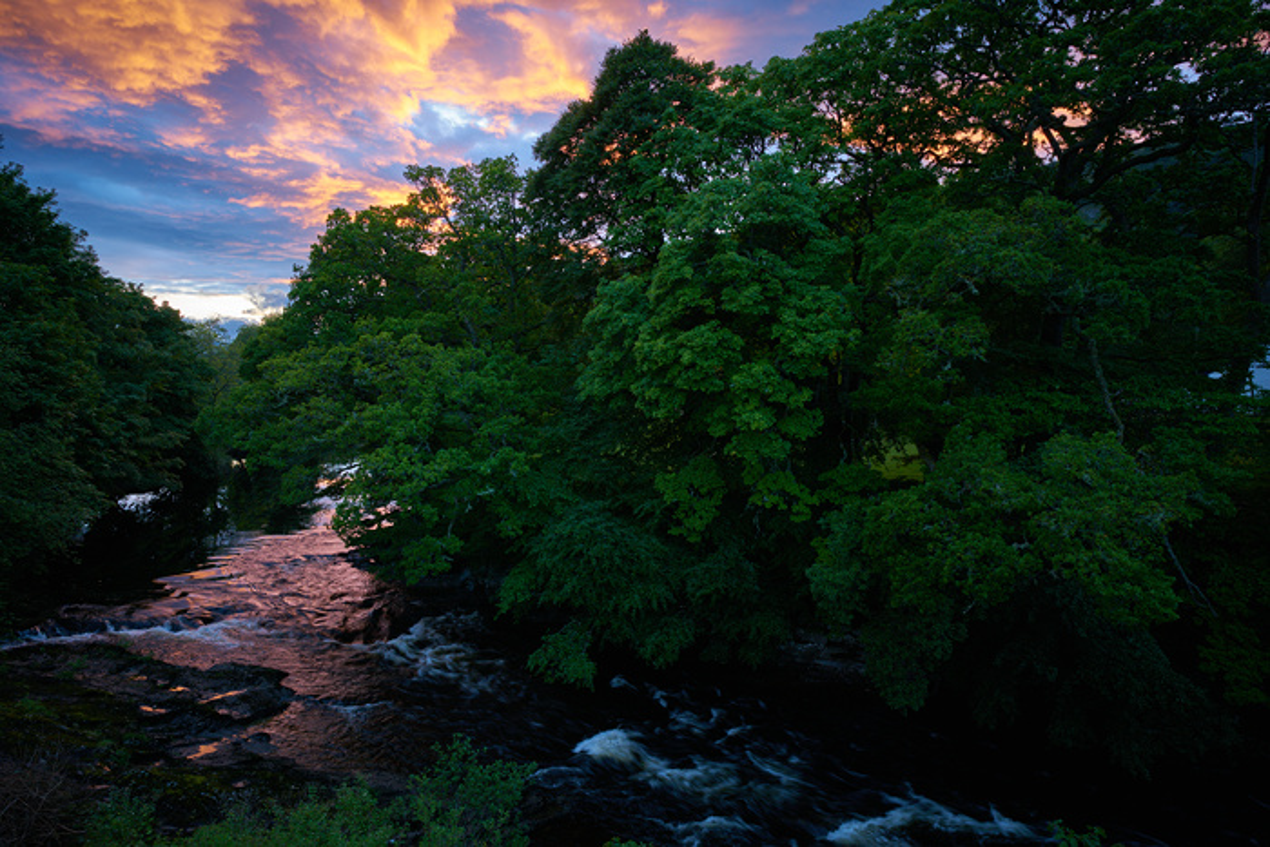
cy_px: 424
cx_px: 635
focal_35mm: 21
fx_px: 741
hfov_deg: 81.2
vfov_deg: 59.5
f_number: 5.6
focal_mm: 21
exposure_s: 1/13
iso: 100
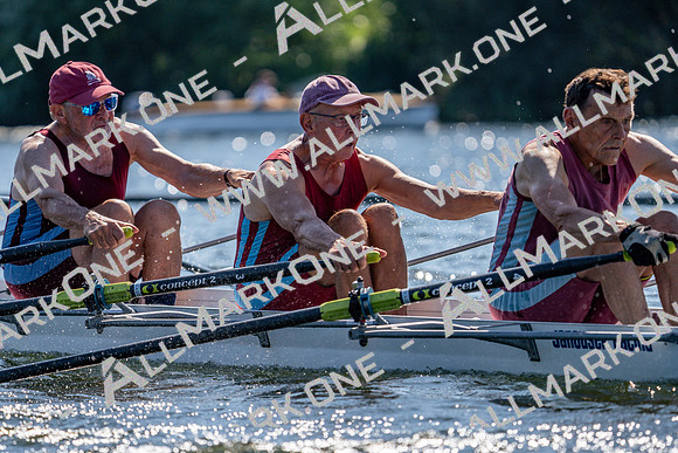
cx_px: 339
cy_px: 226
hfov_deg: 6.0
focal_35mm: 344
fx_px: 6480
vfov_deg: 4.0
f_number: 6.3
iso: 250
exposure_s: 1/1600
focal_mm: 344
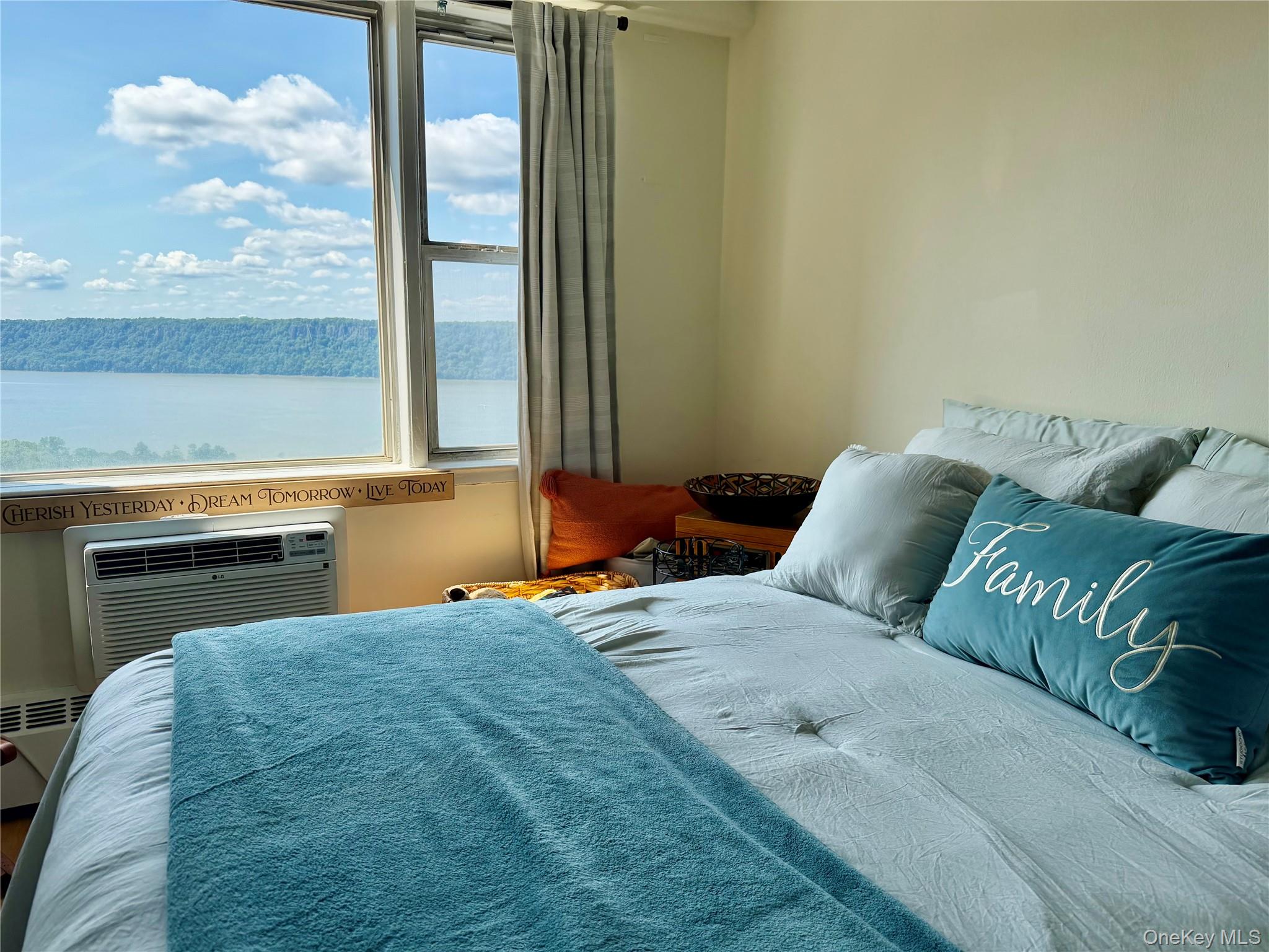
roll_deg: -0.4
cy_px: 476
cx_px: 634
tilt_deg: -9.3
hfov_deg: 71.6
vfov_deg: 56.8
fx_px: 880
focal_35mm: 24
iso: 100
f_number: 1.78
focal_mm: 6.76
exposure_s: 1/1553
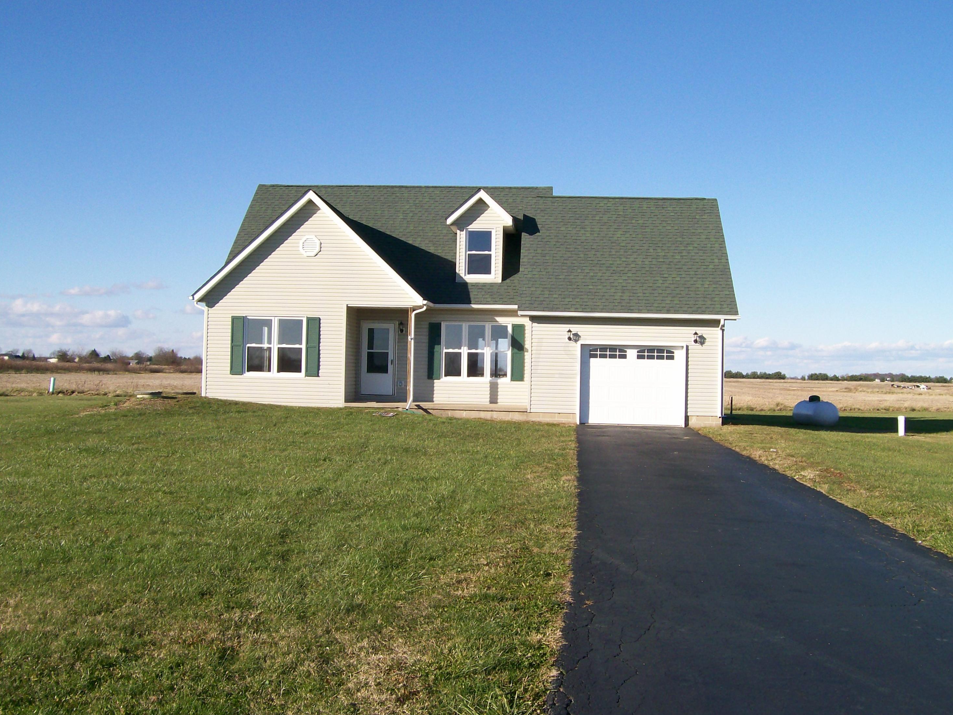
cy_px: 357
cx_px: 488
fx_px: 1019
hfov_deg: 50.1
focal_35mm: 37
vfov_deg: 38.7
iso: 80
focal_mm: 6
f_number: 4.8
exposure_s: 1/523
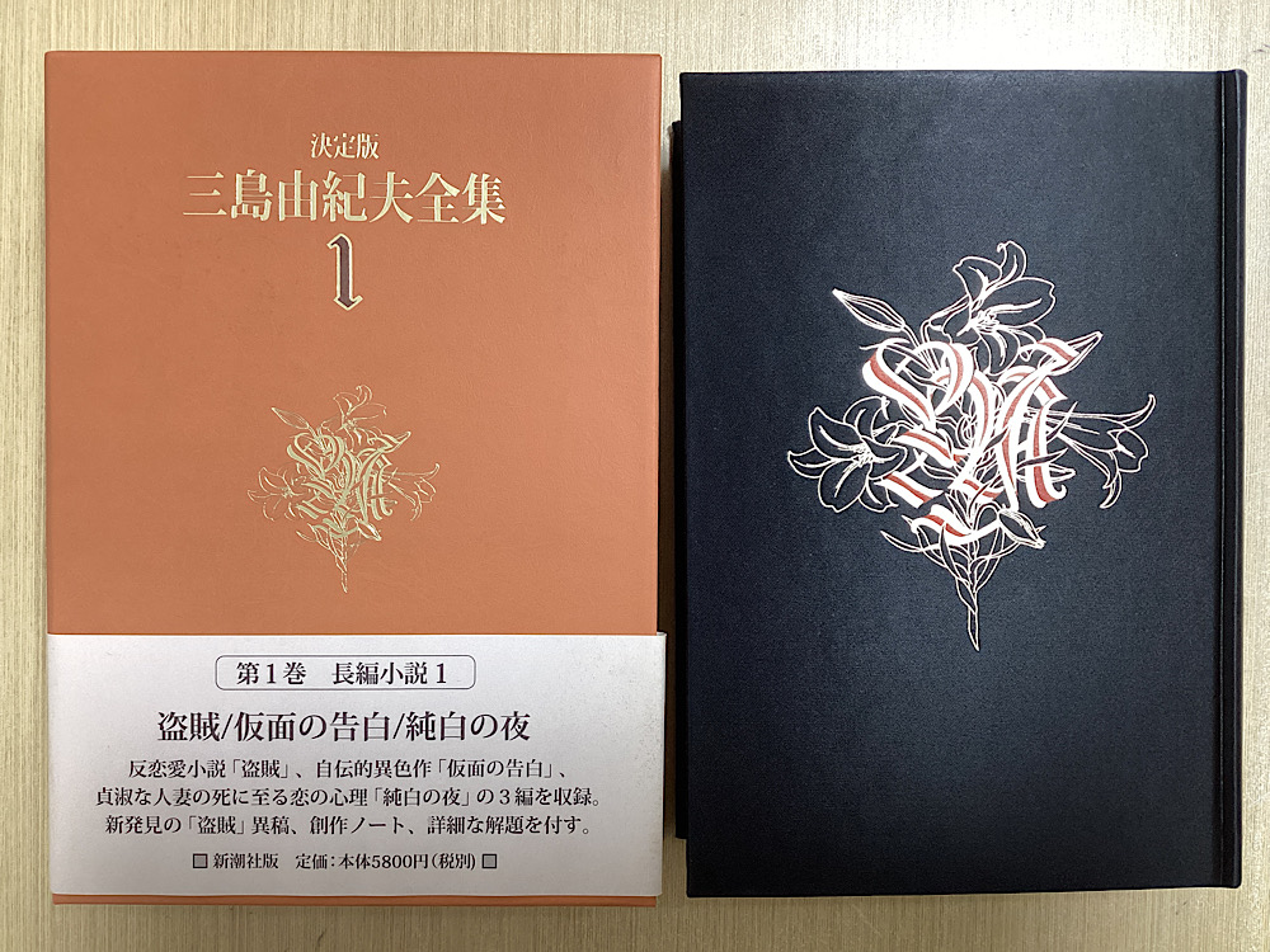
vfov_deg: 45.4
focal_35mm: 31
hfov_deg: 58.4
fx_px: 1137
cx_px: 635
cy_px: 476
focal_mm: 3.3
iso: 160
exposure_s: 1/50
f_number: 2.4
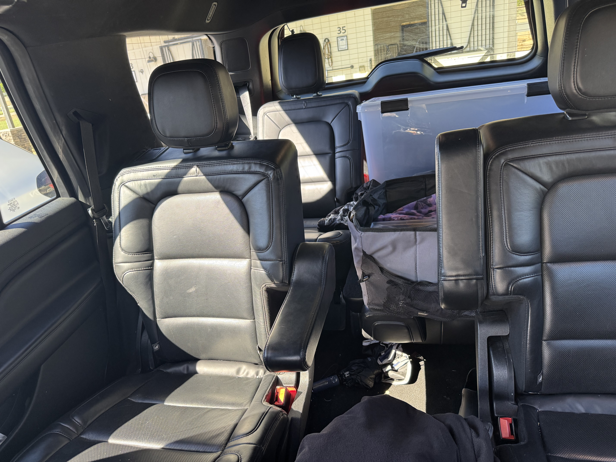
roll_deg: +8.2
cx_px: 308
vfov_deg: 56.8
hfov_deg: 71.6
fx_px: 427
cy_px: 231
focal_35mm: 24
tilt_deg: -20.5
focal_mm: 6.76
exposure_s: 1/98
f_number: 1.78
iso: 200
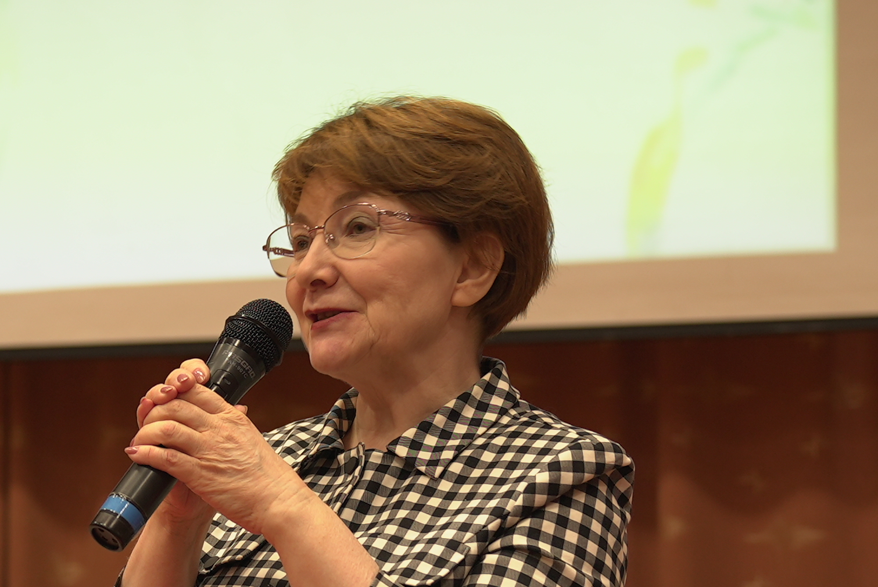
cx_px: 274
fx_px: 2464
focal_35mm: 101
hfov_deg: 20.1
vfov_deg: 13.5
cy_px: 494
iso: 320
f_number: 2.8
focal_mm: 36
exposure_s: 1/50
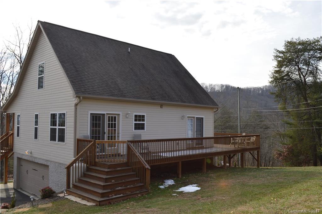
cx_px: 161
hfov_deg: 62.0
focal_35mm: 30
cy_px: 107
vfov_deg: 43.5
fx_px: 268
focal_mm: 20
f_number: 7.1
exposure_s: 1/200
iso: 100
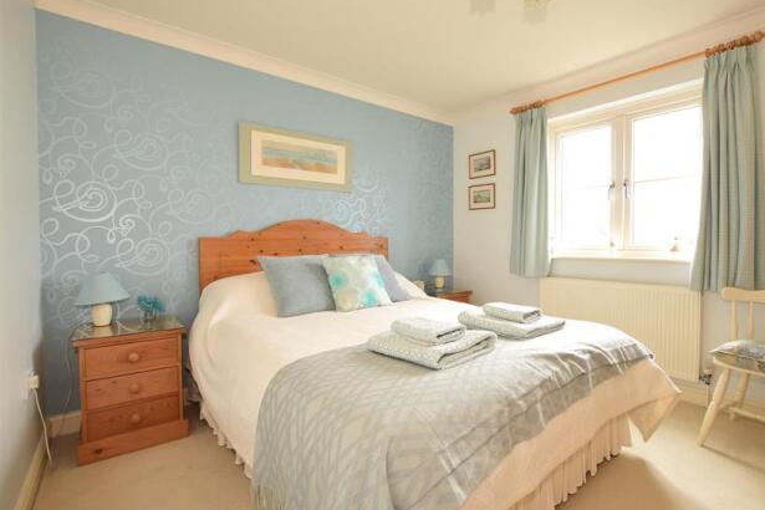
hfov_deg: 96.6
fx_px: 340
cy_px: 253
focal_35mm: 16
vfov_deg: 73.7
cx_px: 407
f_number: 5
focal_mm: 10
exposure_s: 1/50
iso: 200
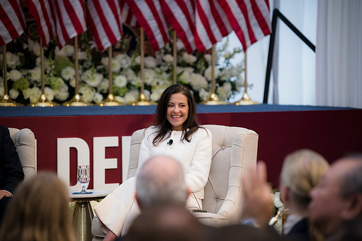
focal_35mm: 150
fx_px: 1509
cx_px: 181
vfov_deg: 9.2
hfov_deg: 13.7
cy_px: 120
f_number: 2.8
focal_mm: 150
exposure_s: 1/200
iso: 250
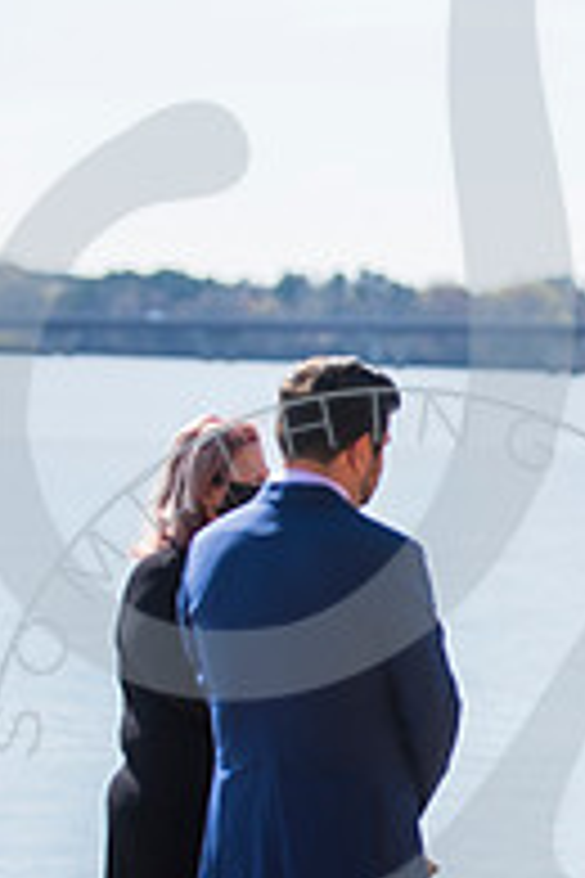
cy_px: 464
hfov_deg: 6.3
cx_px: 598
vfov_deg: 9.4
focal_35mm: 219
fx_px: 5338
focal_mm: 95
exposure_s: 1/1000
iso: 100
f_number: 2.8
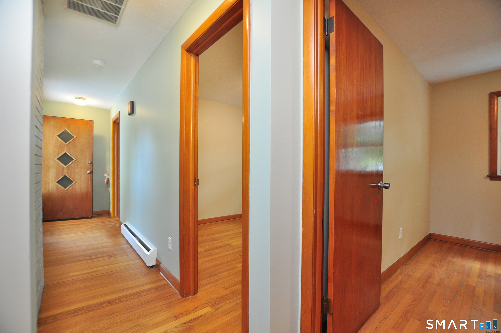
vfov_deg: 77.2
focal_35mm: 15
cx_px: 250
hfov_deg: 100.5
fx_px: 208
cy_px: 166
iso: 400
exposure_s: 1/20
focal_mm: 10
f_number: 4
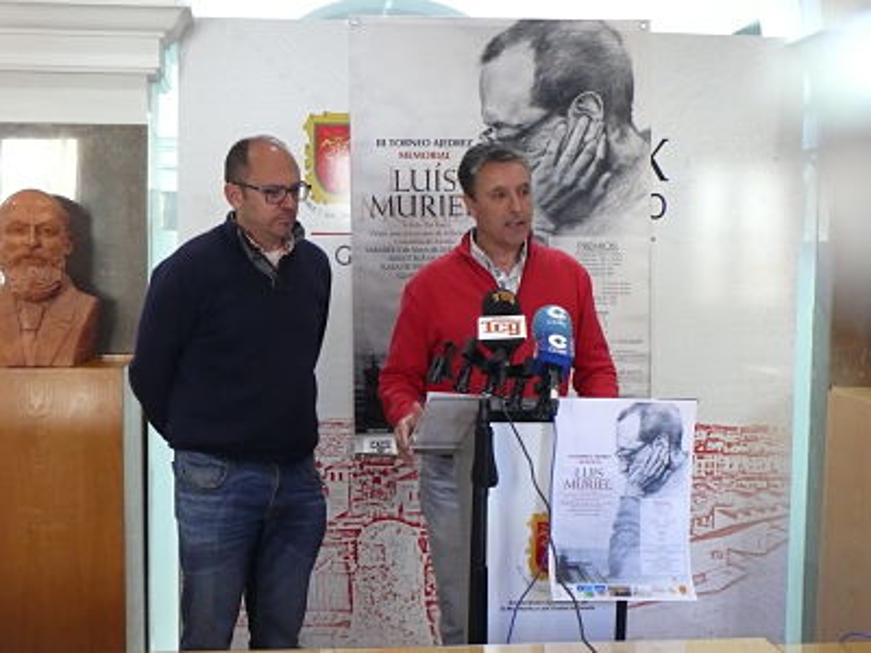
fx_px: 1258
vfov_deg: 29.1
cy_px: 326
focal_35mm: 50
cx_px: 436
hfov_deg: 38.2
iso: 400
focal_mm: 10.1
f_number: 3.2
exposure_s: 1/30
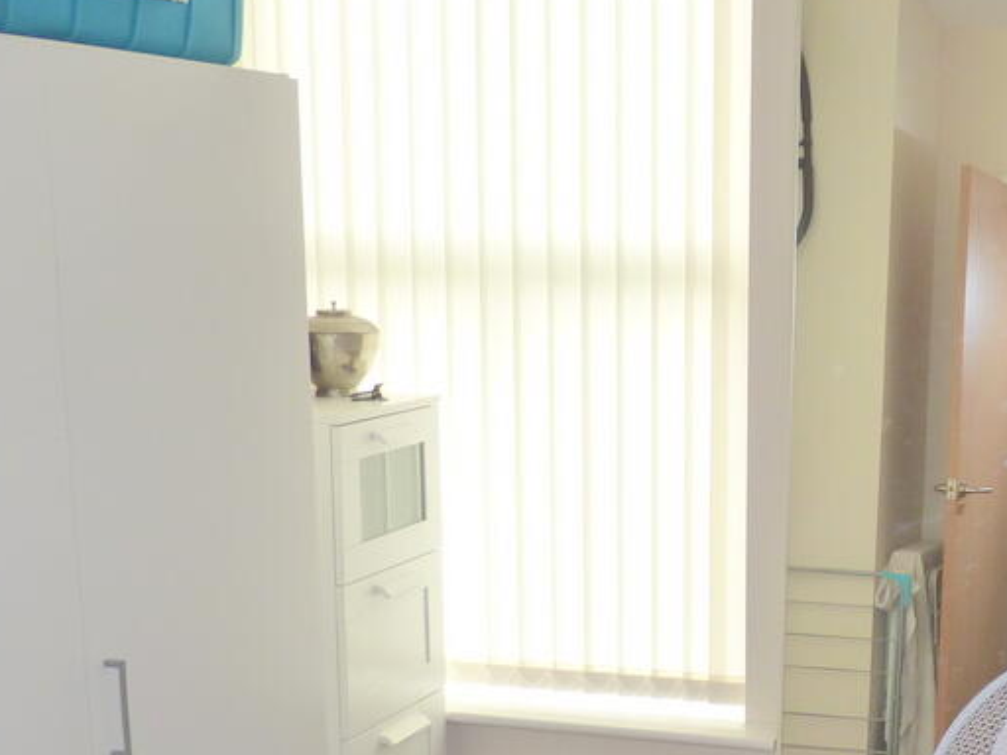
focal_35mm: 58
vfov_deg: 25.0
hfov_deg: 31.8
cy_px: 539
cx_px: 887
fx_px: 1687
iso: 125
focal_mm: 5.1
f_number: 2.8
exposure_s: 1/40
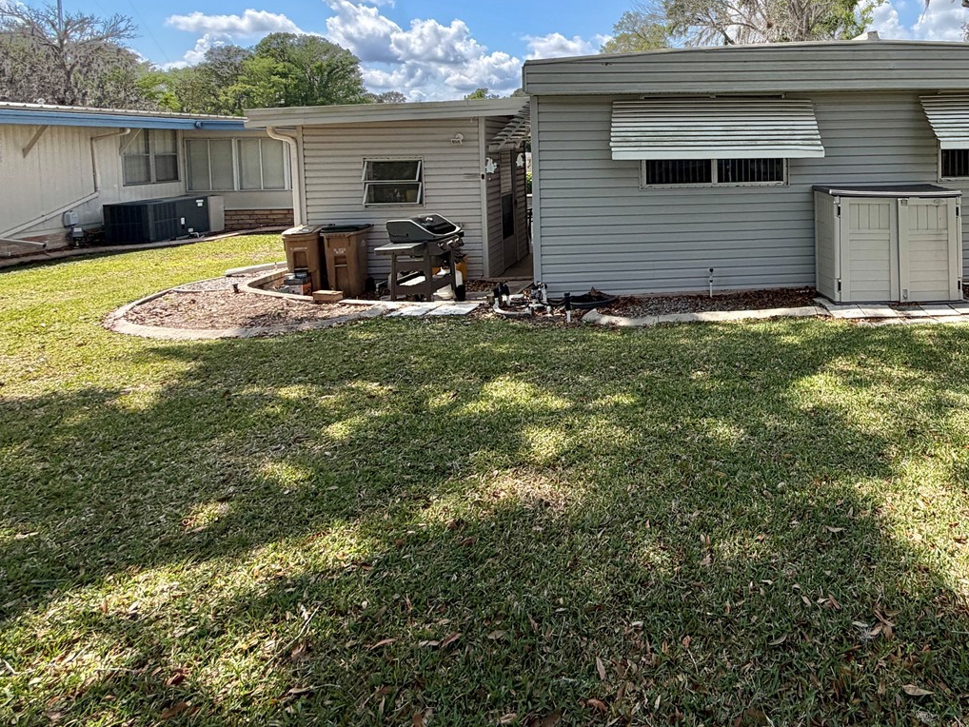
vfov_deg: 57.5
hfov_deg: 70.8
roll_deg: +0.9
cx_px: 735
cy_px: 168
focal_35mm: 22
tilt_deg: -1.9
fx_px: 616
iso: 20
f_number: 2.2
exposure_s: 1/1125
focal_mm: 2.22
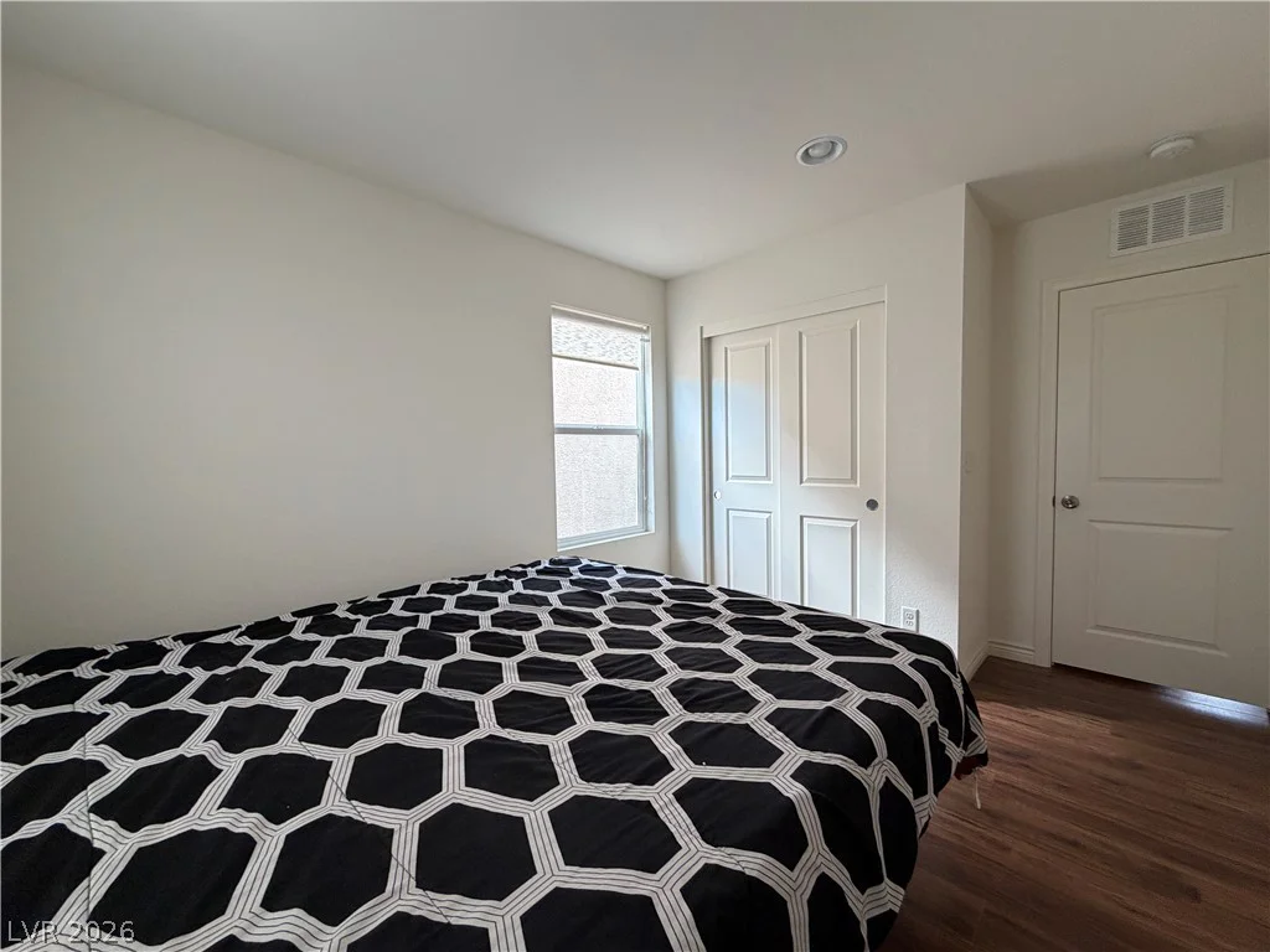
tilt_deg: -2.8
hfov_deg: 102.1
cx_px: 635
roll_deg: +0.6
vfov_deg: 85.7
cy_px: 476
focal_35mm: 14
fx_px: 514
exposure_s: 1/60
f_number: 2.2
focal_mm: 2.22
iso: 320
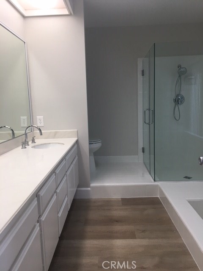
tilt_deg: -8.0
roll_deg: +1.3
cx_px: 102
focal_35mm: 29
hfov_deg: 48.2
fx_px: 227
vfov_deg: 61.7
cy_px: 136
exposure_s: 1/40
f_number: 2.2
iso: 25
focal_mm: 4.15
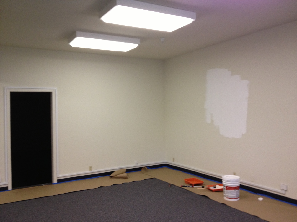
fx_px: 300
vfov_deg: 40.7
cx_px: 148
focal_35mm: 35
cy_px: 111
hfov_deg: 52.6
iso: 125
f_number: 2.4
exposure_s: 1/20
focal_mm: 4.28
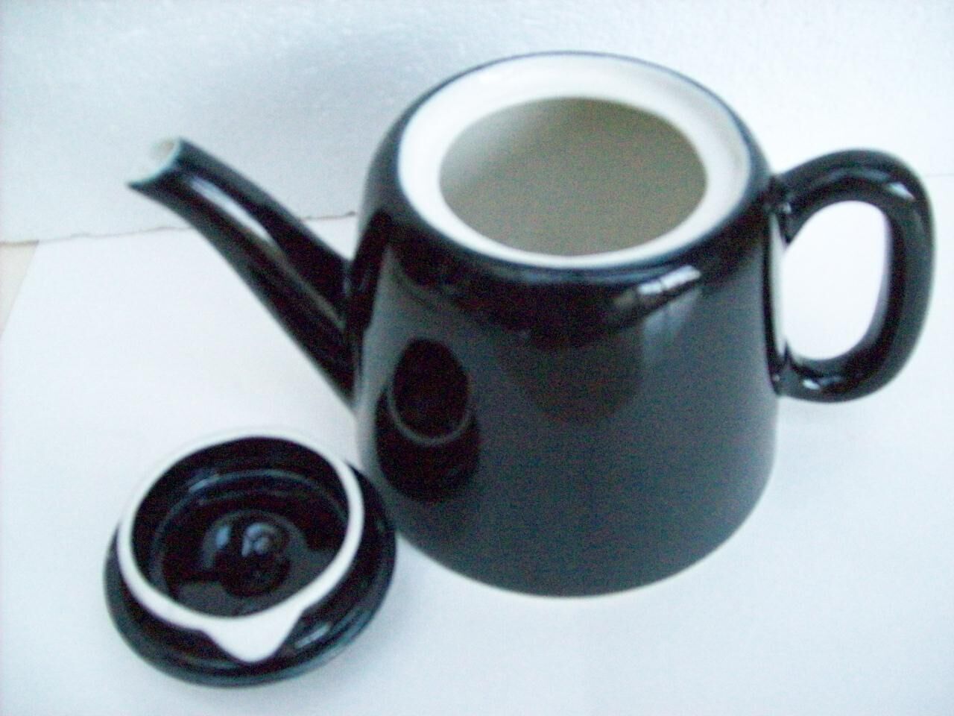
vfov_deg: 39.7
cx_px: 477
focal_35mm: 36
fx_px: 992
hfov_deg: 51.4
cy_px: 358
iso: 800
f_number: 2.7
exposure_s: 1/73.8
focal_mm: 6
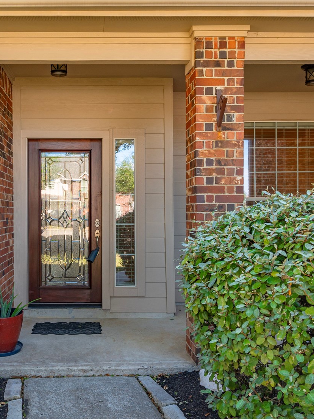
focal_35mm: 34
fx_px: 411
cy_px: 222
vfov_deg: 53.9
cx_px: 86
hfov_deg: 40.8
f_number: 13
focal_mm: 18
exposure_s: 1/25
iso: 125
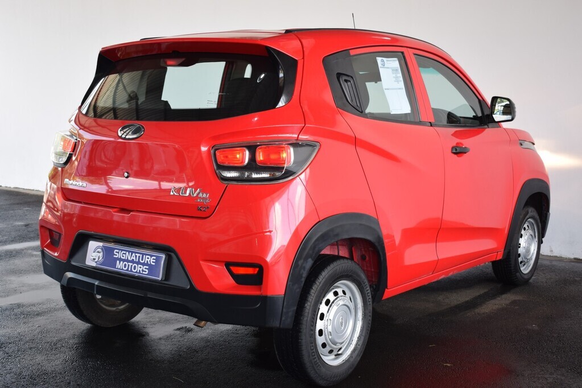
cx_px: 291
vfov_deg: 28.9
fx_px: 752
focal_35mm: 46
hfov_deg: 42.3
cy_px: 194
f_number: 5
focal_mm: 31
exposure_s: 1/100
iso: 400
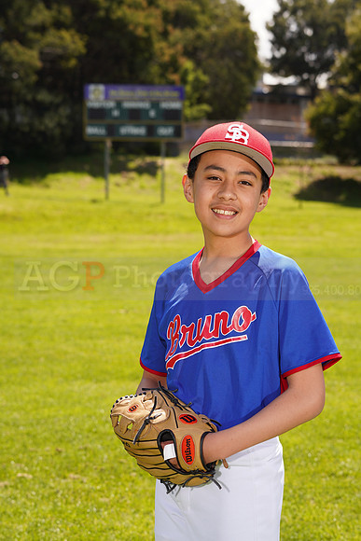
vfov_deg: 20.4
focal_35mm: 100
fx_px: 1503
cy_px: 270
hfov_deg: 13.7
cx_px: 180
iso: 100
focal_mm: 100
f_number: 9
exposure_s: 1/160
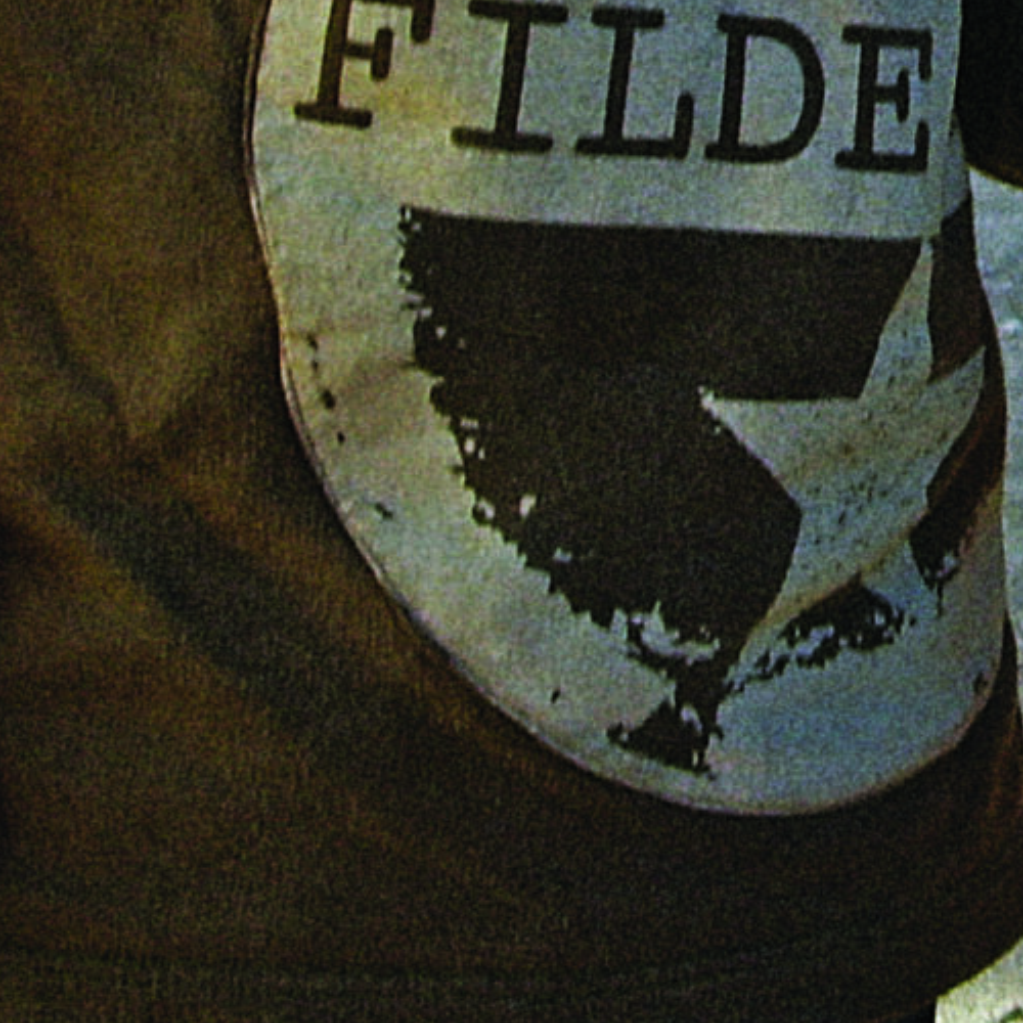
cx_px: 1395
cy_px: -262
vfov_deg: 10.0
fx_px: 5751
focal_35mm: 172
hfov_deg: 9.9
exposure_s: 1/160
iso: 50
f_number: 2.8
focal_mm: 7.9
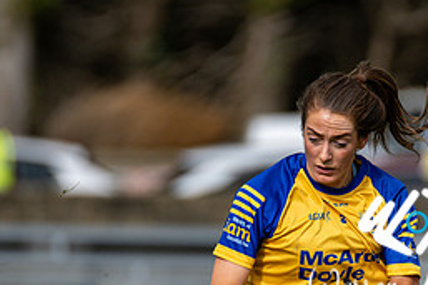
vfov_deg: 1.4
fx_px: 12059
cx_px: 416
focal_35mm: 1015
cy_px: 258
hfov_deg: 2.0
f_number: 2.8
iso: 180
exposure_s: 1/3200
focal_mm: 300
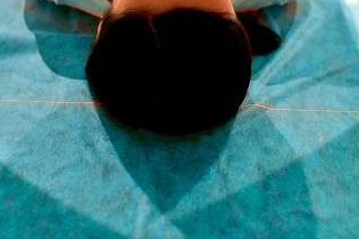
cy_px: 18
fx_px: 927
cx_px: 164
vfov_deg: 14.5
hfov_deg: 21.9
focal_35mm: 93
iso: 640
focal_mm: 35
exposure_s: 1/80
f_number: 1.8
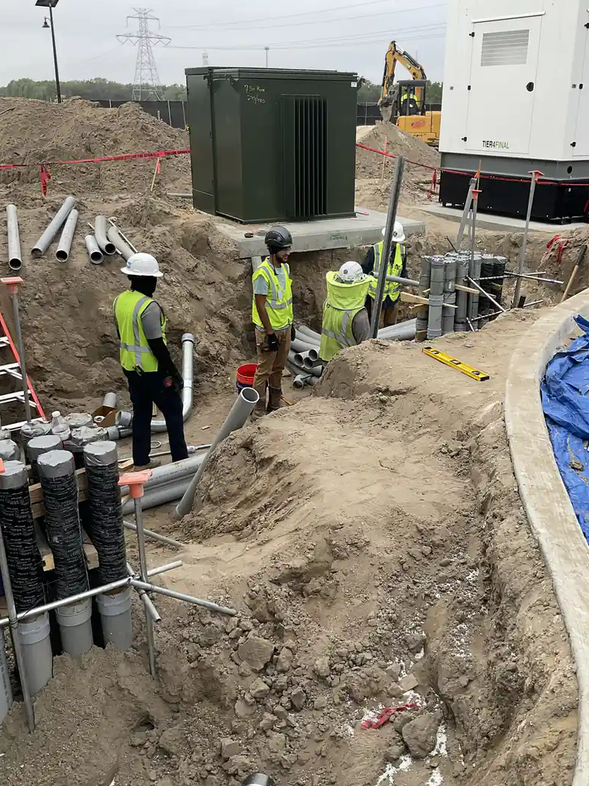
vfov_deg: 55.4
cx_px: 331
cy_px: 382
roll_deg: -0.5
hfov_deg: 42.9
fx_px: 749
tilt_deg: -19.1
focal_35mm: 33
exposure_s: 1/432
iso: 16
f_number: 1.8
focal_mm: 3
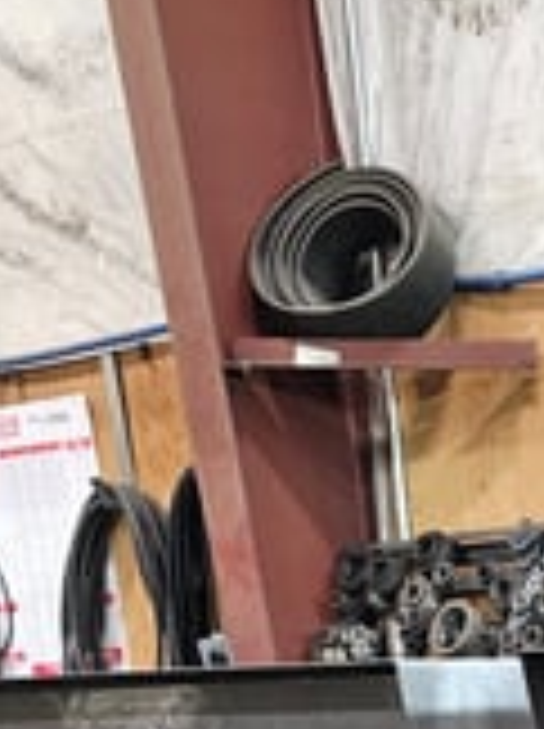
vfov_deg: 17.4
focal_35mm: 91
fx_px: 1912
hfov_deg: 15.0
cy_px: 1330
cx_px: 814
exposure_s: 1/60
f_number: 1.7
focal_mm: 6.3
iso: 800
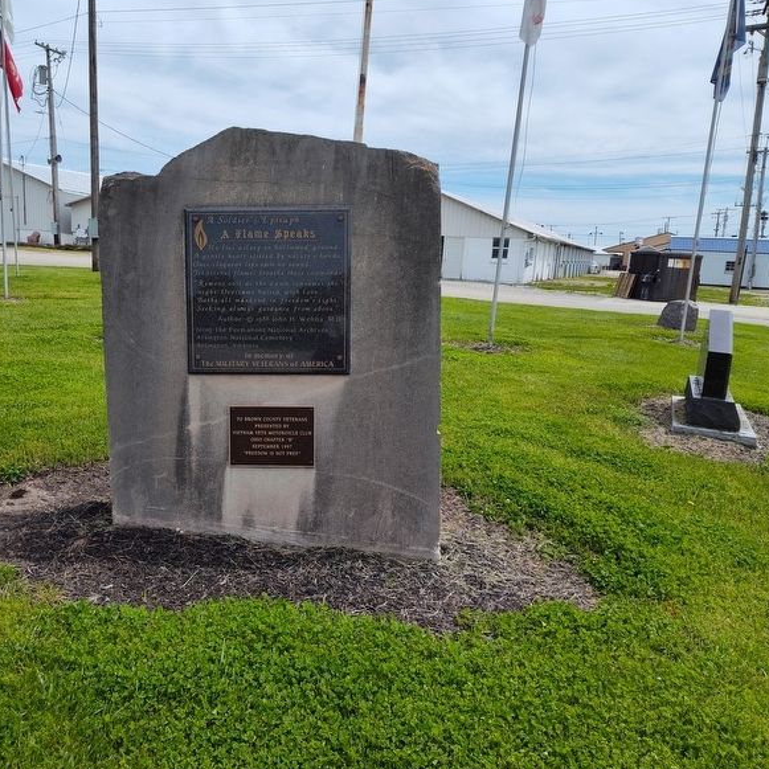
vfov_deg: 57.3
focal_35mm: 28
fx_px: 704
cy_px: 377
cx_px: 290
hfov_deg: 56.6
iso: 100
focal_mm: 5.56
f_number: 1.8
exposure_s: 1/2150
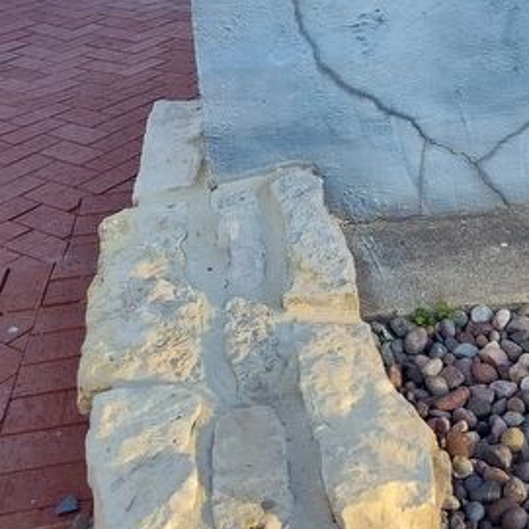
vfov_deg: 26.7
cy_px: -27
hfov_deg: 27.9
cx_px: 437
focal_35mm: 60
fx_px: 1037
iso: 100
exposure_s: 1/224
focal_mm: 5.56
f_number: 1.8
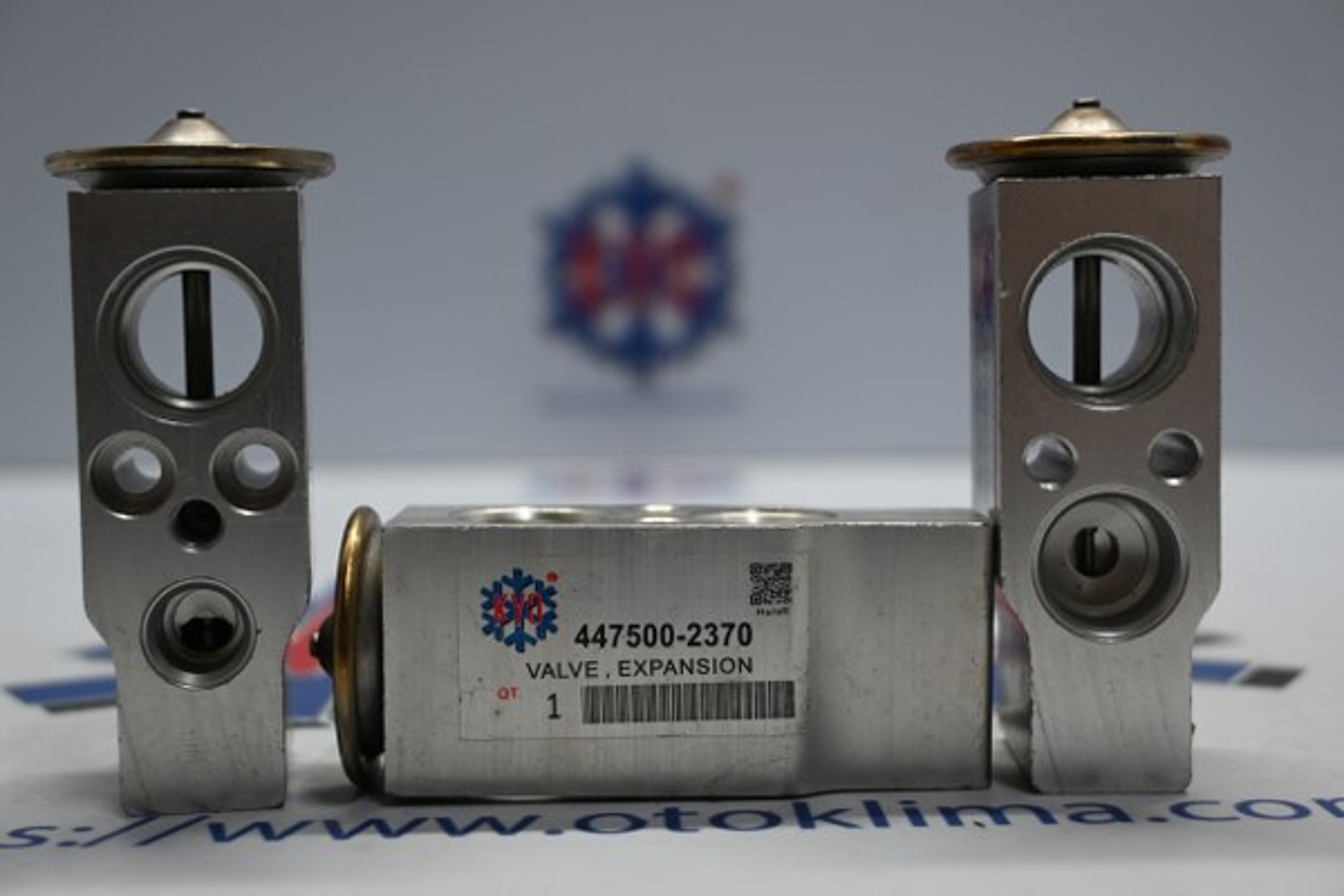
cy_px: 448
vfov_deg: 27.7
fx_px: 1820
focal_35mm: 49
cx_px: 672
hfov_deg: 40.5
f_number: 5
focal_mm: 32.5
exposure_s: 1/50
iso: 400
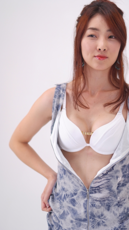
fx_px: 821
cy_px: 115
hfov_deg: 9.0
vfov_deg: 15.9
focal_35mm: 135
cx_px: 69
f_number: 1.8
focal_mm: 85
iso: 100
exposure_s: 1/250
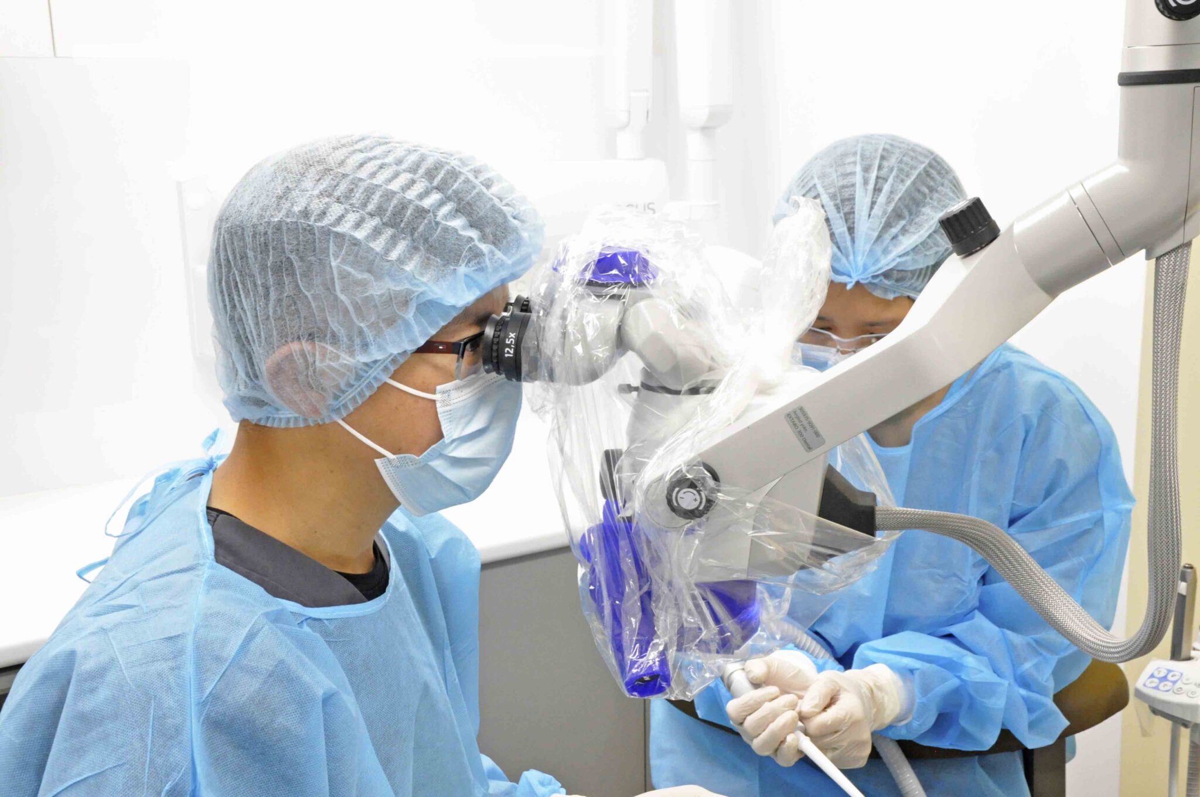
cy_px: 398
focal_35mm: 51
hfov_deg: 38.9
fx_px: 1698
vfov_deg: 26.4
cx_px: 600
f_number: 13
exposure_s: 1/15
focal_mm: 34
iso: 2500
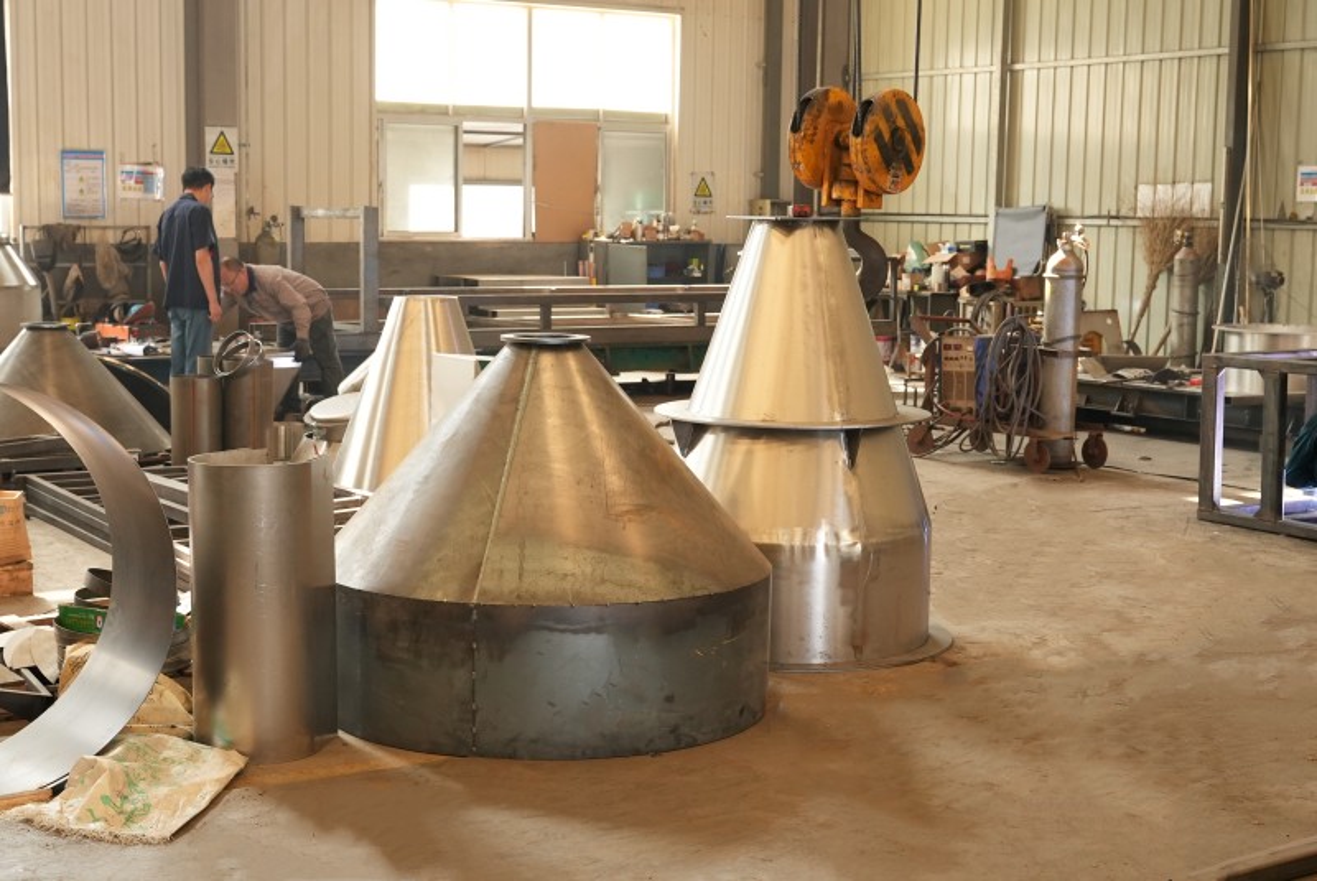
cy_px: 440
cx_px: 658
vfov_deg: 26.5
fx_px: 1867
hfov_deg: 38.8
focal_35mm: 51
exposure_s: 1/160
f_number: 5.6
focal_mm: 51
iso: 3200
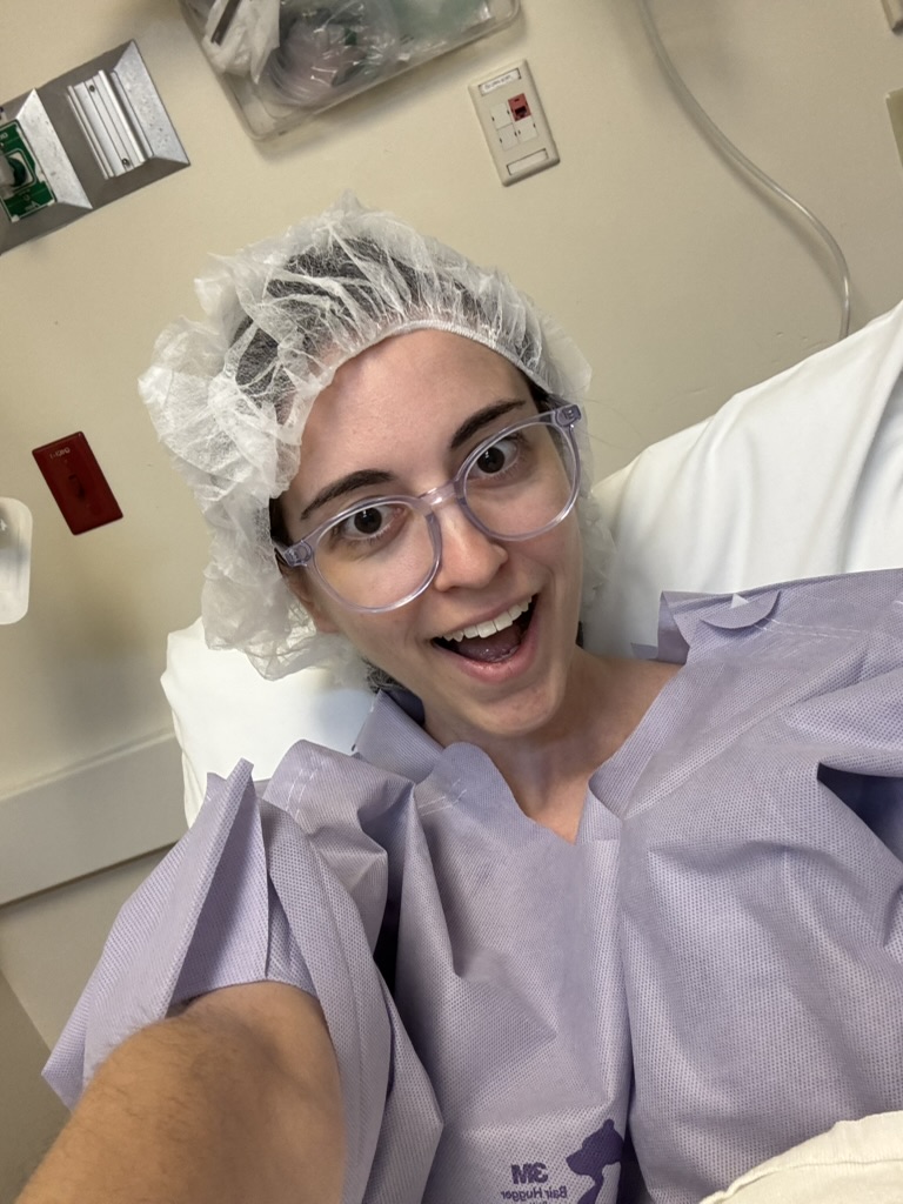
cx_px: 452
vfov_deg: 60.0
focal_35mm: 30
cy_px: 602
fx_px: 1043
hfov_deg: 46.8
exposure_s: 1/60
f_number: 1.9
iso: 200
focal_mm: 2.69
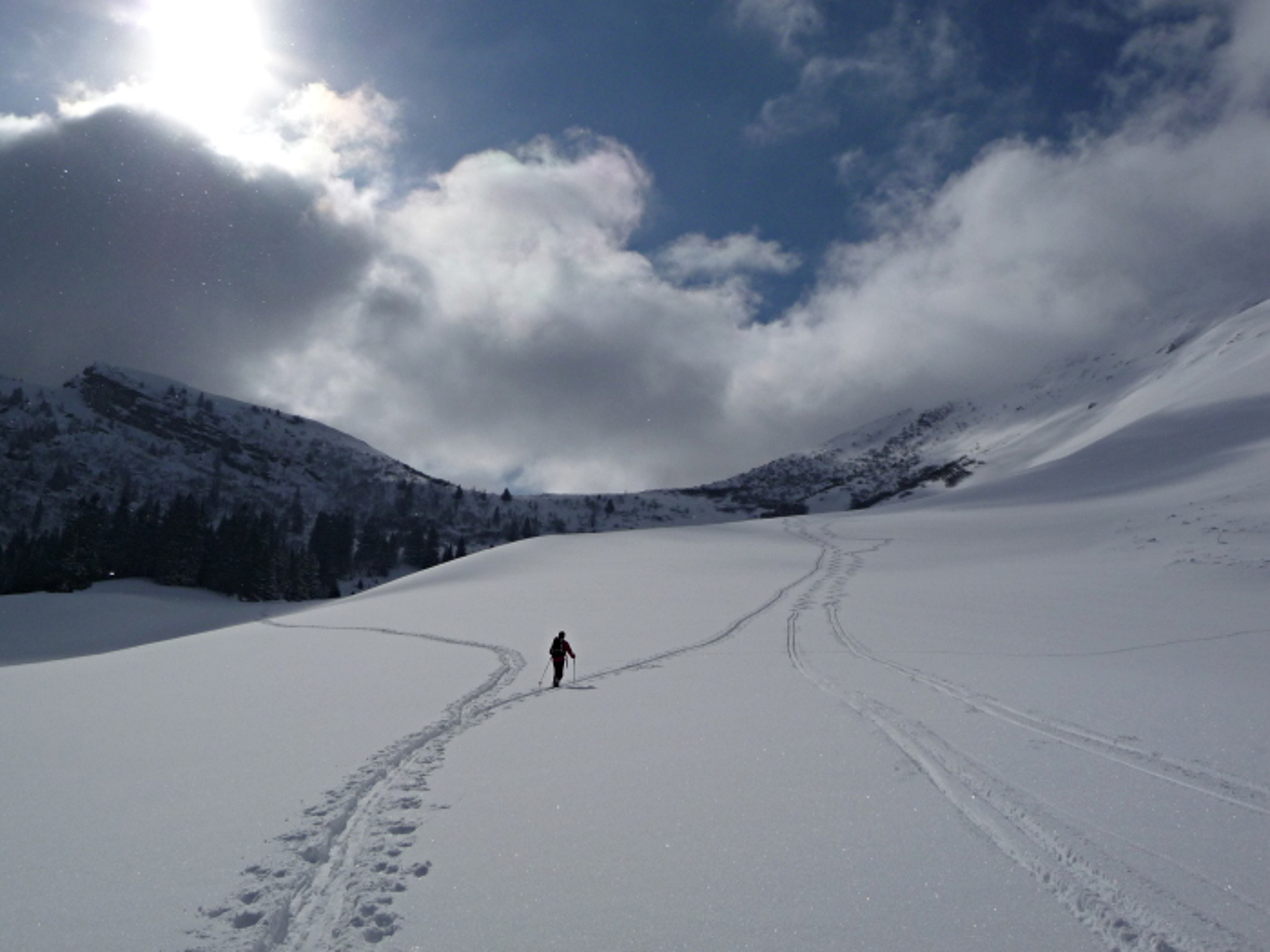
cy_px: 476
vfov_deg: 46.8
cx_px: 635
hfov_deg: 60.0
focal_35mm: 30
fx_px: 1101
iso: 100
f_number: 8
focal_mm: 5
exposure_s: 1/2000
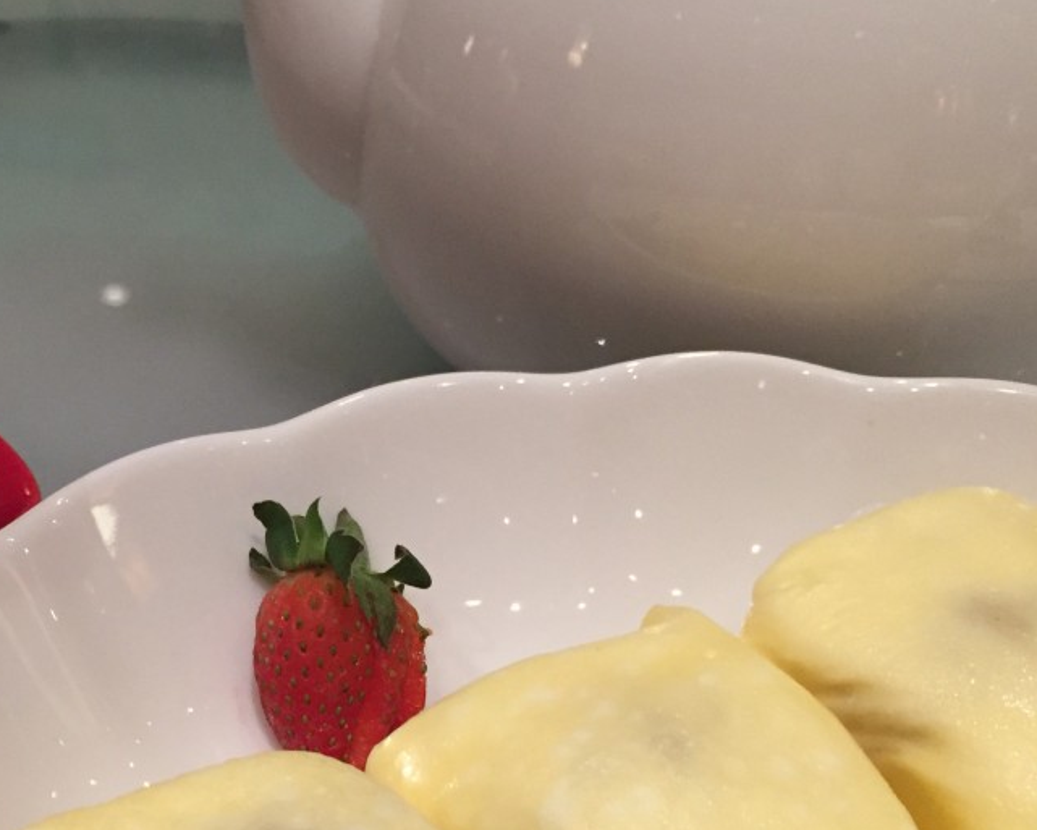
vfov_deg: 28.4
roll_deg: -0.5
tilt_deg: -35.6
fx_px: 1627
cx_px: 301
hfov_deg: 34.8
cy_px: 568
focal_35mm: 53
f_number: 2.2
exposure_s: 1/33
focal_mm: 4.15
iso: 250
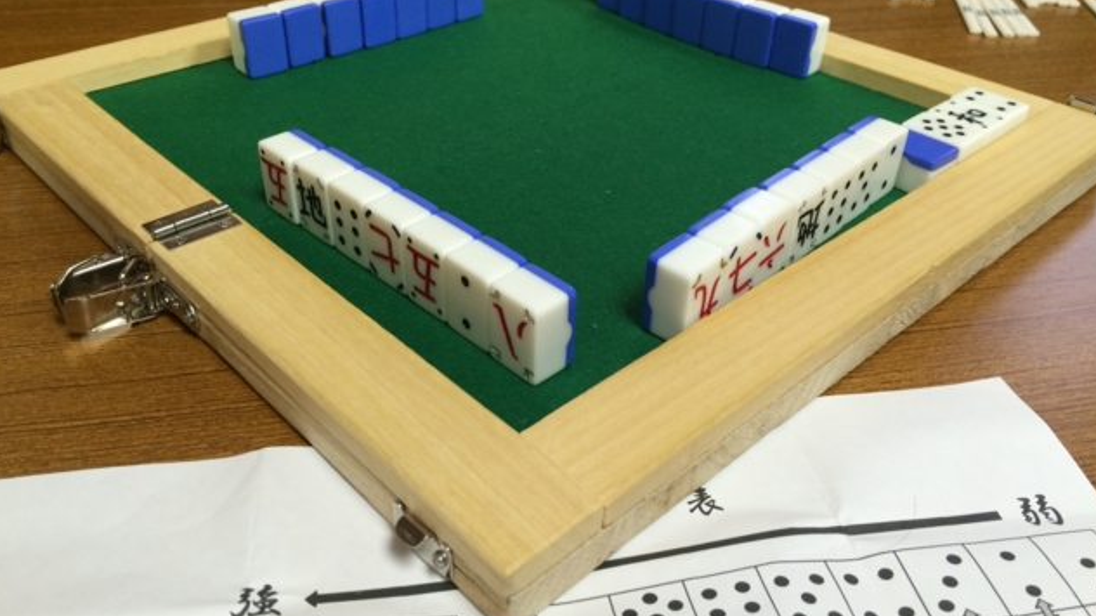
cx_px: 548
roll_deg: -0.3
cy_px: 272
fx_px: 930
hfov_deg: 61.0
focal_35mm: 32
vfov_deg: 36.6
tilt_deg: -33.3
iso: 80
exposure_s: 1/30
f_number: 2.2
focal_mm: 4.15
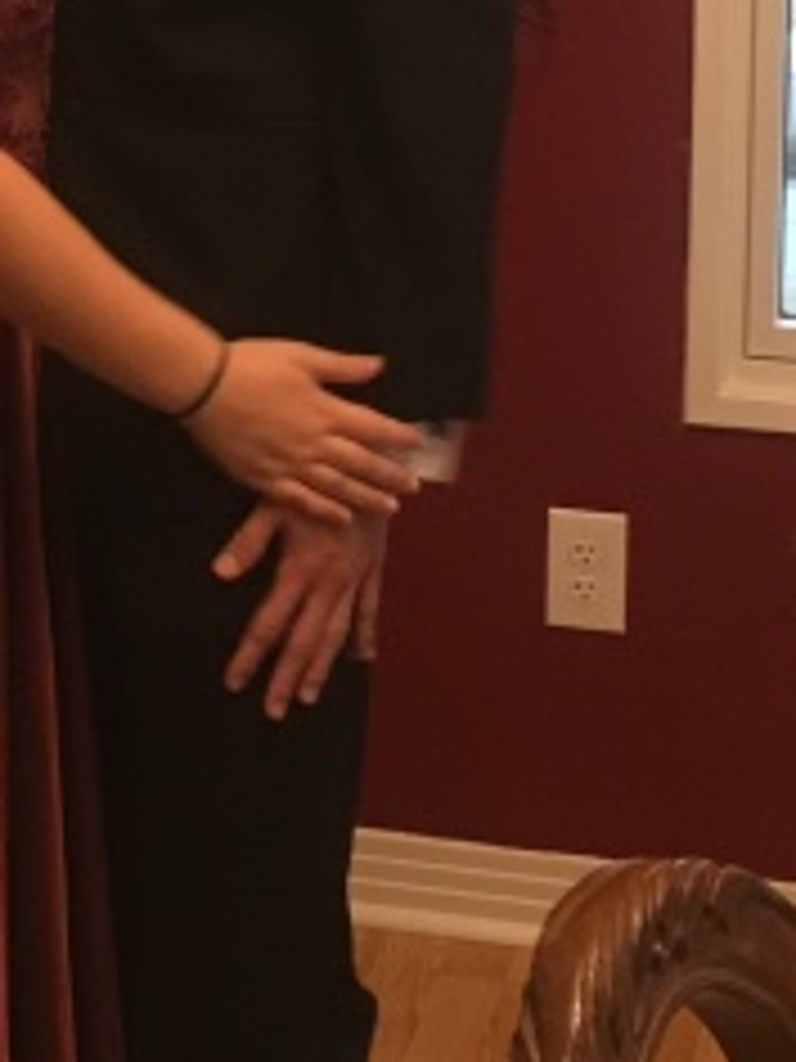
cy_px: -47
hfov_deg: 14.0
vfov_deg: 18.2
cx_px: 189
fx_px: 3219
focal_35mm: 105
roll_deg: +0.9
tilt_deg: -10.2
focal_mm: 4.15
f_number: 2.2
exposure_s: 1/30
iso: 125
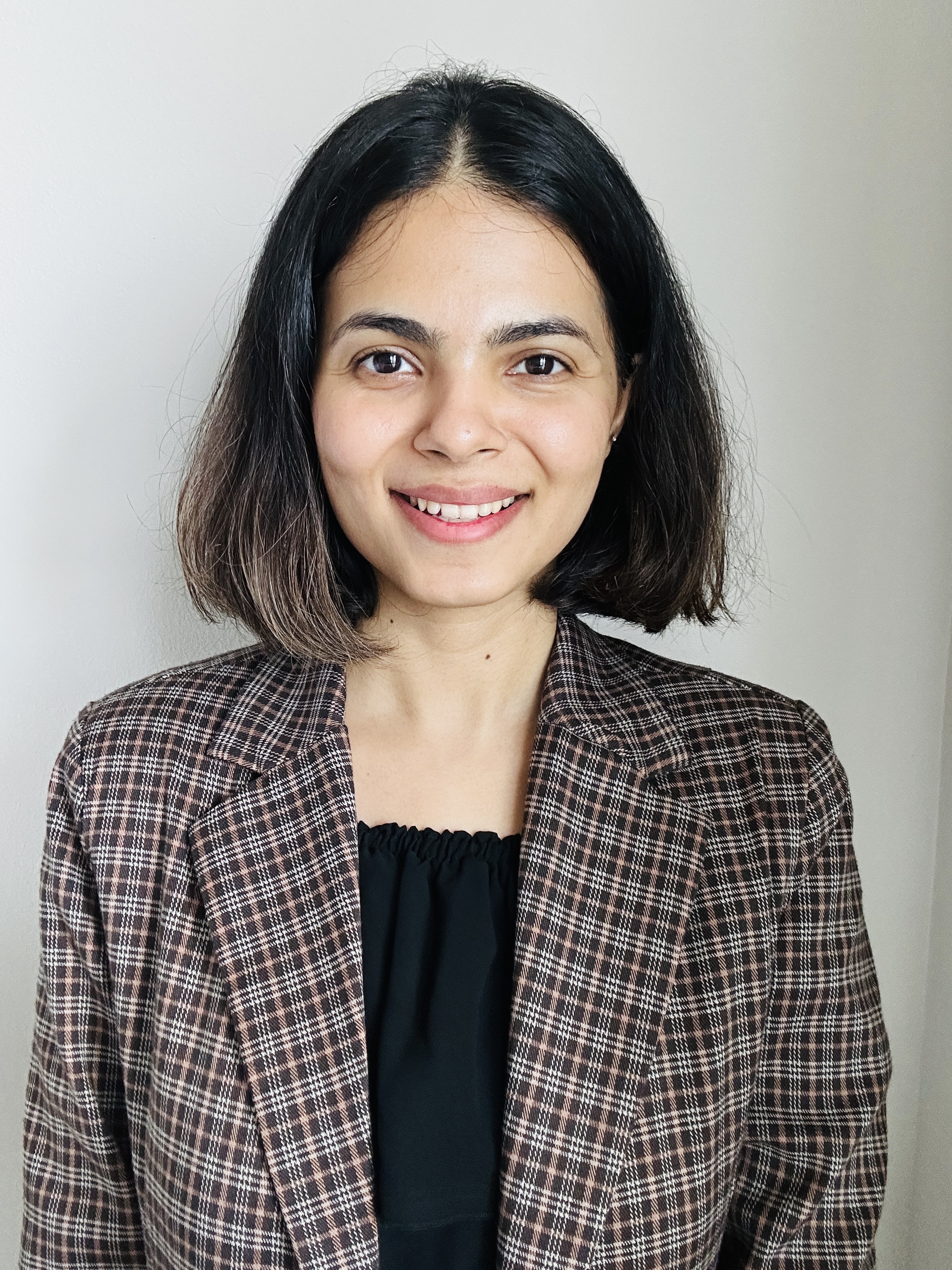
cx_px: 476
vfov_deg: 60.0
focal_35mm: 30
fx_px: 1100
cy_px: 635
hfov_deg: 46.8
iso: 200
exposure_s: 1/60
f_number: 1.9
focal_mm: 2.69
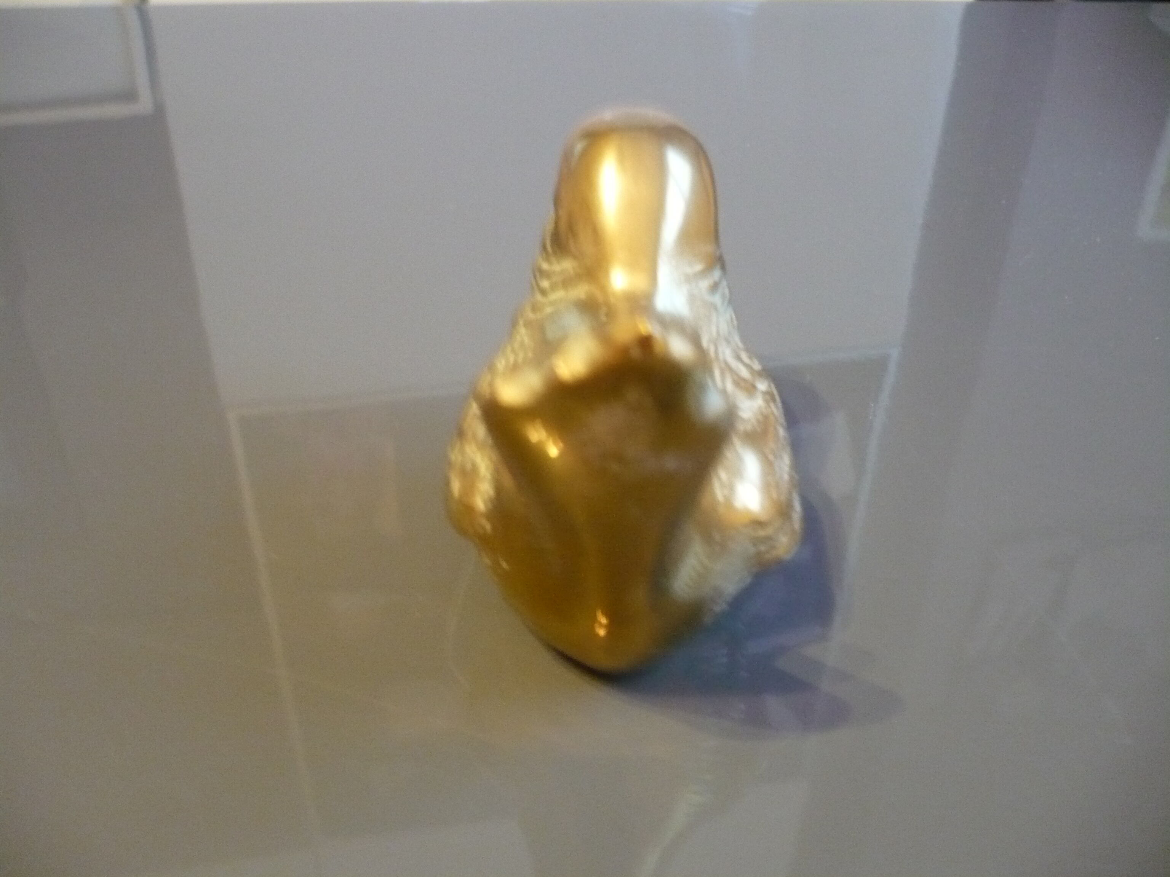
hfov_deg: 52.6
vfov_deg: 40.7
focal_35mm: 35
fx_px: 1183
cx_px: 585
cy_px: 438
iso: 400
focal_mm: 5.8
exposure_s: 1/4
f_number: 2.8
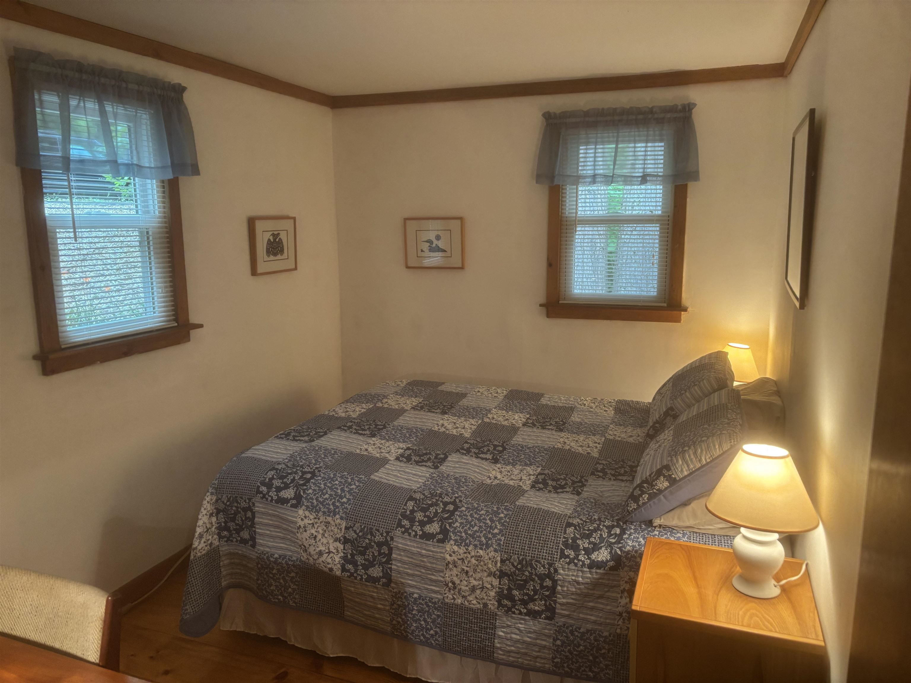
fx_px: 684
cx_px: 456
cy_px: 342
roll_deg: +0.3
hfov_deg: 67.3
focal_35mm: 26
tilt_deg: -9.9
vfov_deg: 53.1
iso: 200
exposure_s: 1/60
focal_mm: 5.96
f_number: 1.6
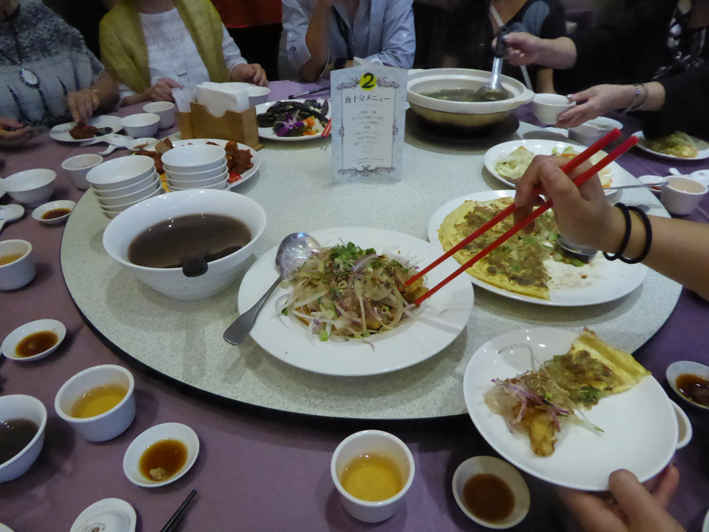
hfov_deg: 69.4
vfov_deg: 54.9
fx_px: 512
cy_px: 266
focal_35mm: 25
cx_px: 354
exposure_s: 1/50
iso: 1600
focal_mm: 4.3
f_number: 3.3
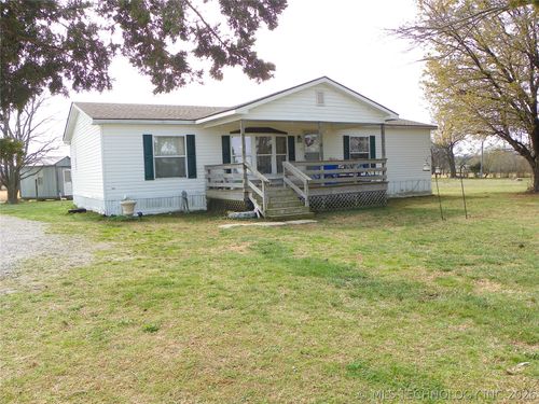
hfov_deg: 61.7
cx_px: 270
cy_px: 202
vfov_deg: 48.2
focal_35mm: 29
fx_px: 452
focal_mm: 5.2
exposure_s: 1/200
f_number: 4
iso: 64
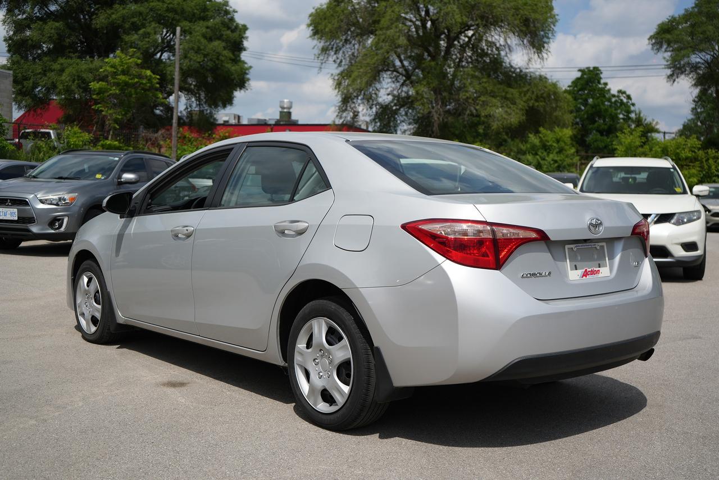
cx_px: 360
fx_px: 799
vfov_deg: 33.4
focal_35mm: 40
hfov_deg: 48.4
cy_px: 240
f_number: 5
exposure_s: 1/1000
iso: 100
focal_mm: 40
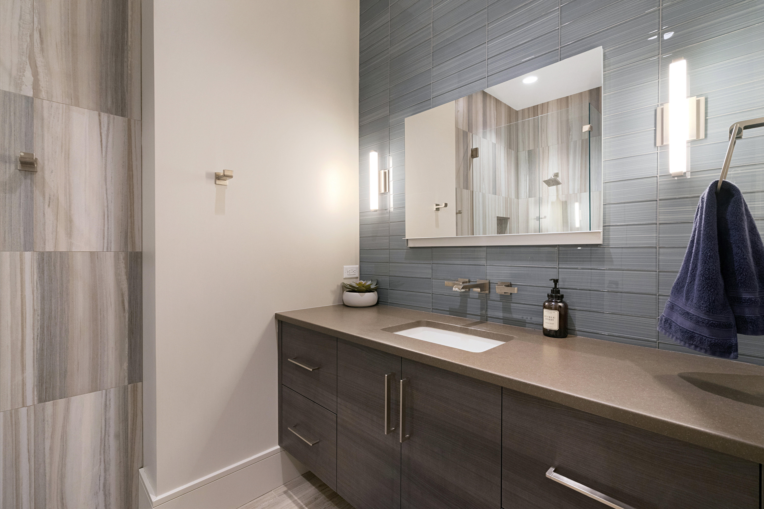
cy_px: 254
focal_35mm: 16
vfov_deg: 73.7
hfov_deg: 96.7
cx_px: 382
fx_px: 340
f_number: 9
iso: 1250
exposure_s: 1/10
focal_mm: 16
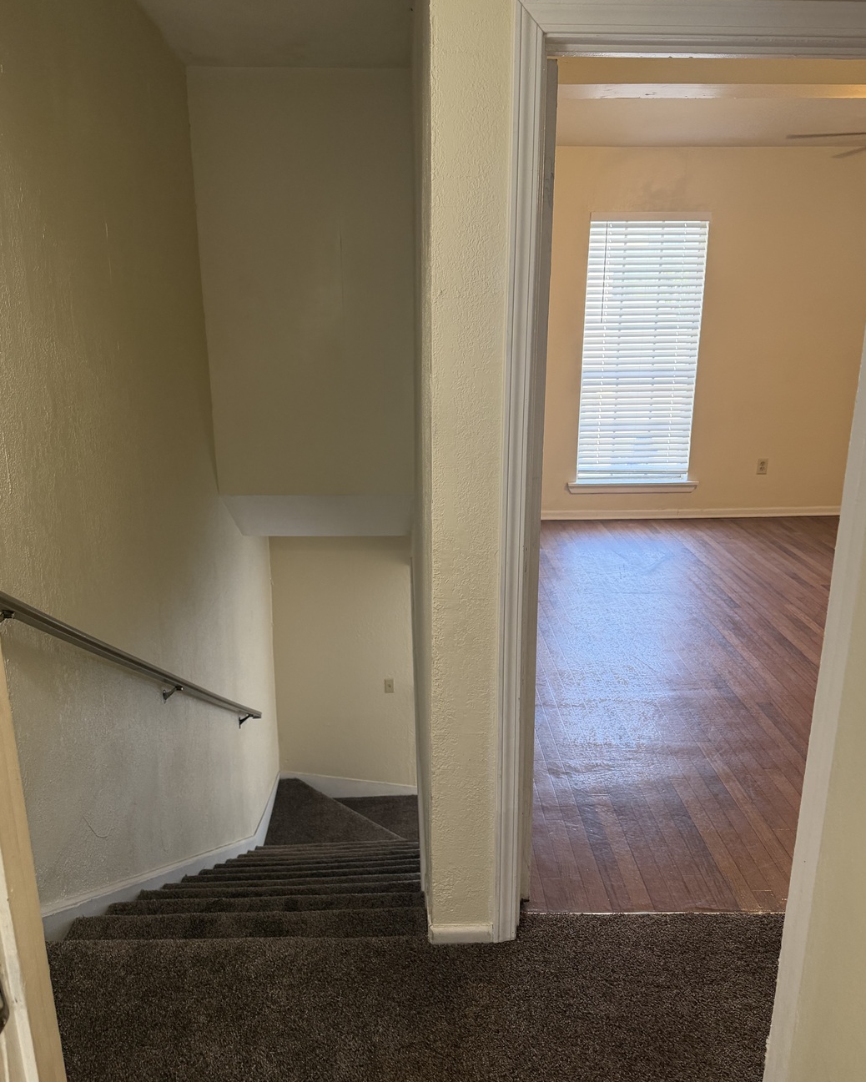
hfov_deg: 54.9
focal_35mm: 26
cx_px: 438
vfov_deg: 66.0
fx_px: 833
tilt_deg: -15.1
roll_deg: +0.3
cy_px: 525
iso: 250
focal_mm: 6.76
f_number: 1.78
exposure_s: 1/120
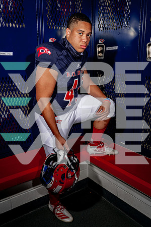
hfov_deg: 37.9
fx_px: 220
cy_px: 114
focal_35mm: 35
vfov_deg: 54.4
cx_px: 76
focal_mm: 35
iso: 100
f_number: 6.3
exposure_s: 1/125
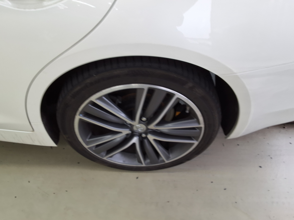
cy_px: 110
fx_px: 238
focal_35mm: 28
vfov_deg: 49.7
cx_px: 147
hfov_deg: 63.4
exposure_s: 1/40
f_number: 1.9
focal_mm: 2.91
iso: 40
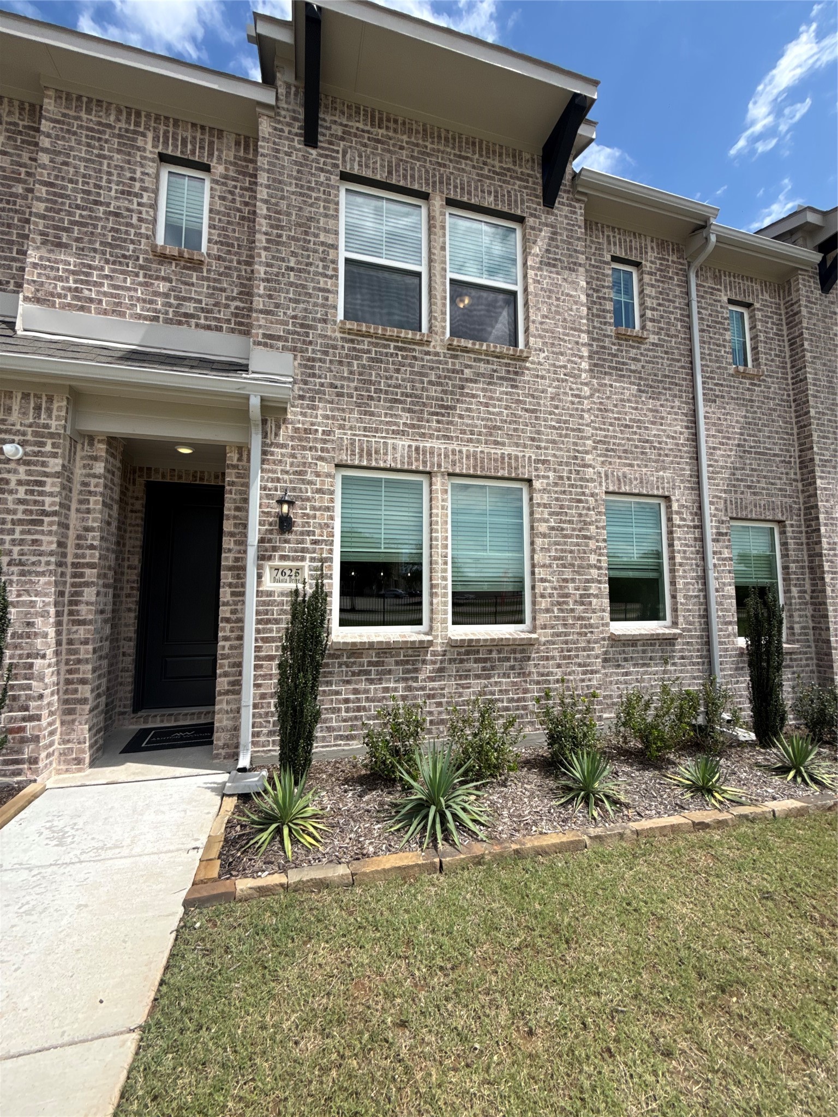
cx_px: 419
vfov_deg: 102.1
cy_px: 558
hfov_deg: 85.7
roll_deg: -0.2
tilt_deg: +5.3
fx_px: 452
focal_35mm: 14
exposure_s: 1/2410
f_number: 2.2
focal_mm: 2.22
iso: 50
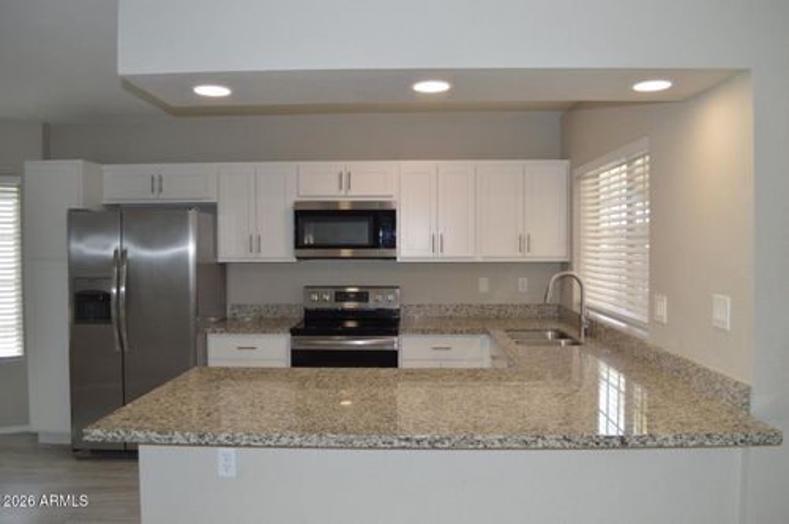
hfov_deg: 67.4
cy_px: 262
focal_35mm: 27
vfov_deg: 47.8
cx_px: 394
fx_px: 591
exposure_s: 1/125
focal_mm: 18
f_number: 4
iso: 360
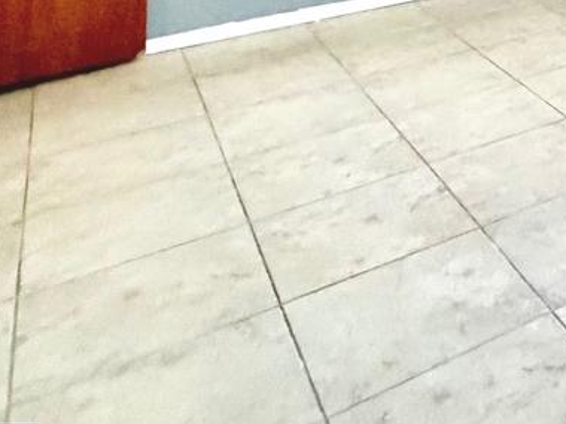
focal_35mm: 53
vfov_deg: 20.9
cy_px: -293
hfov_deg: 26.3
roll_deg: +0.4
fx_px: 867
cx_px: 849
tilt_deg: +1.2
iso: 640
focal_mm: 2.22
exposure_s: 1/60
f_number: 2.2
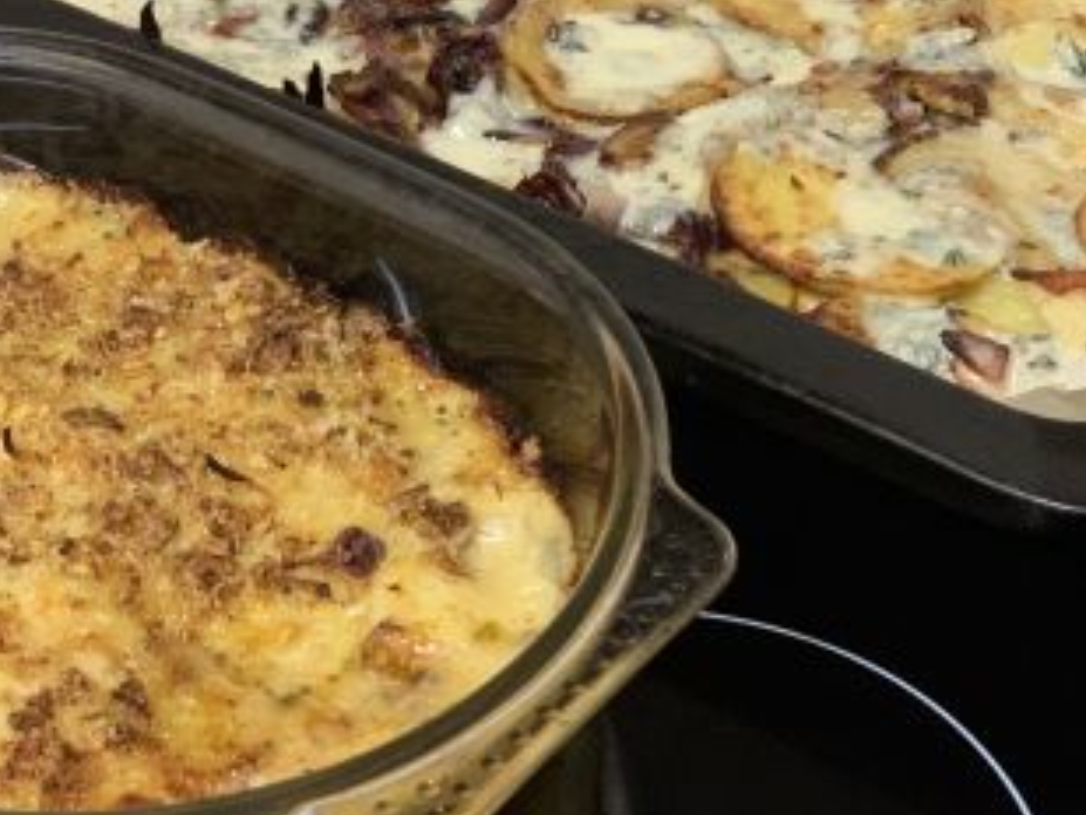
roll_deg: +2.0
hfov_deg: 19.4
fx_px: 3170
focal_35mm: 101
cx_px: 527
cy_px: 225
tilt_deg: -35.3
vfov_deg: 14.6
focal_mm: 6
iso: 500
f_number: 2.4
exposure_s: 1/41
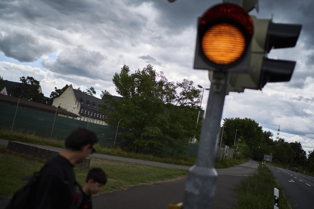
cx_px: 157
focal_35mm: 35
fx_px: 305
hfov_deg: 54.4
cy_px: 104
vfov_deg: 37.9
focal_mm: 35
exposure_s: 1/10000
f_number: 1.4
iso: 250
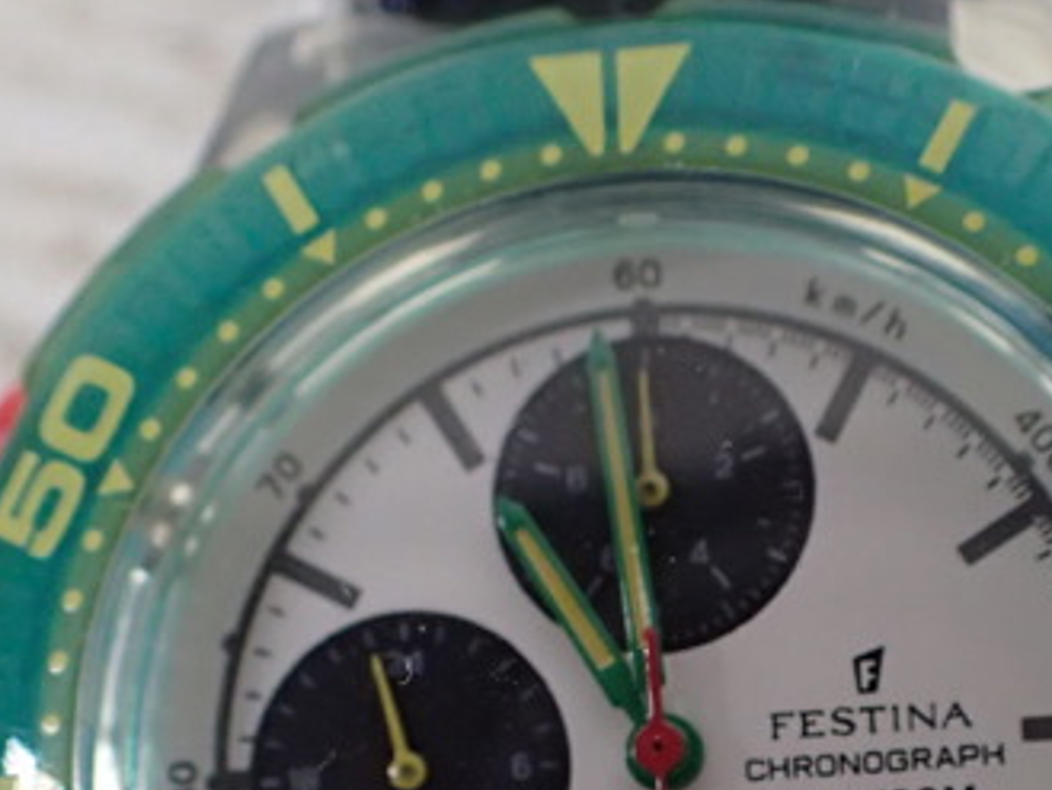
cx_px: 758
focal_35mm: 73
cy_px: 774
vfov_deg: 19.6
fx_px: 2219
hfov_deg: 26.4
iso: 800
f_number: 2.3
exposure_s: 1/125
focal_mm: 5.5
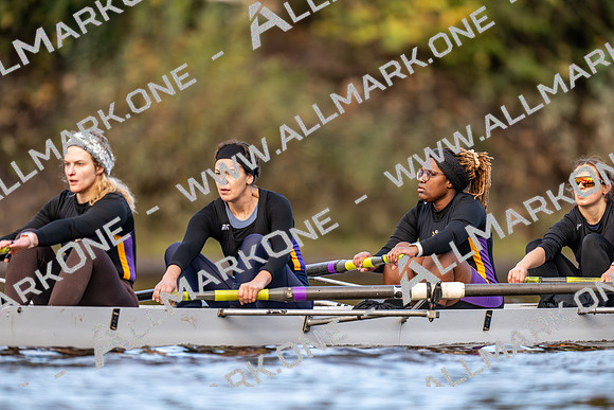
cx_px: 307
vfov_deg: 2.3
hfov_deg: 3.4
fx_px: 10235
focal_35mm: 600
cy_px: 205
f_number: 4
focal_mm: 600
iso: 2000
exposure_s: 1/2500
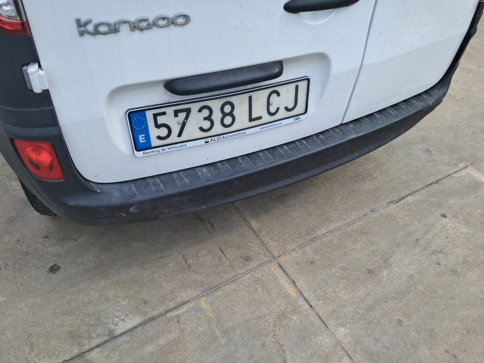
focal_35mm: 27
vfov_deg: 51.4
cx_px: 242
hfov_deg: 65.3
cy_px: 182
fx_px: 378
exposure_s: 1/253
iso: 50
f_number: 1.8
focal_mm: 4
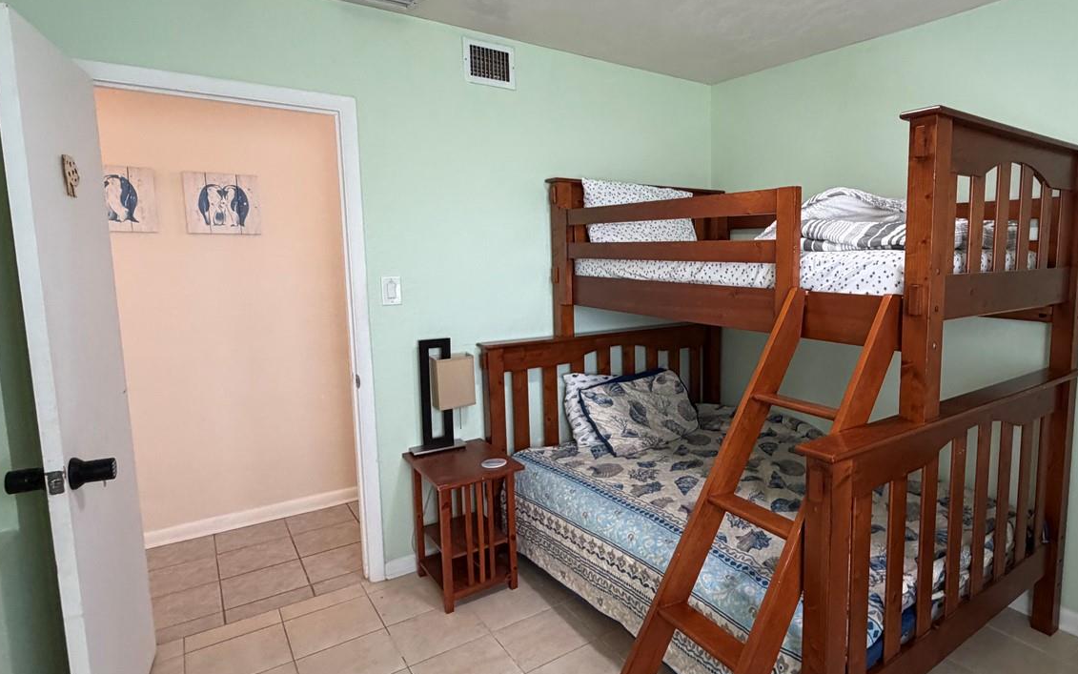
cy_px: 322
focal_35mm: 21
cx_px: 703
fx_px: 617
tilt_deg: -7.6
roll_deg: +0.0
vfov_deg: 57.3
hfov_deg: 80.0
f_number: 2.2
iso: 320
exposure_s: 1/120
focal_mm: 2.22
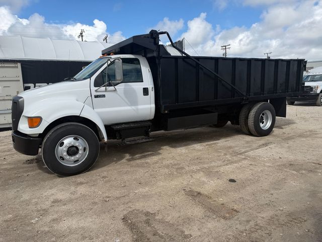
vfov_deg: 56.8
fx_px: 223
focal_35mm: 24
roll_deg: +0.0
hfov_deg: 71.6
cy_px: 121
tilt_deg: -4.3
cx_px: 161
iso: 80
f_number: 1.8
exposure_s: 1/4975
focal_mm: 6.93
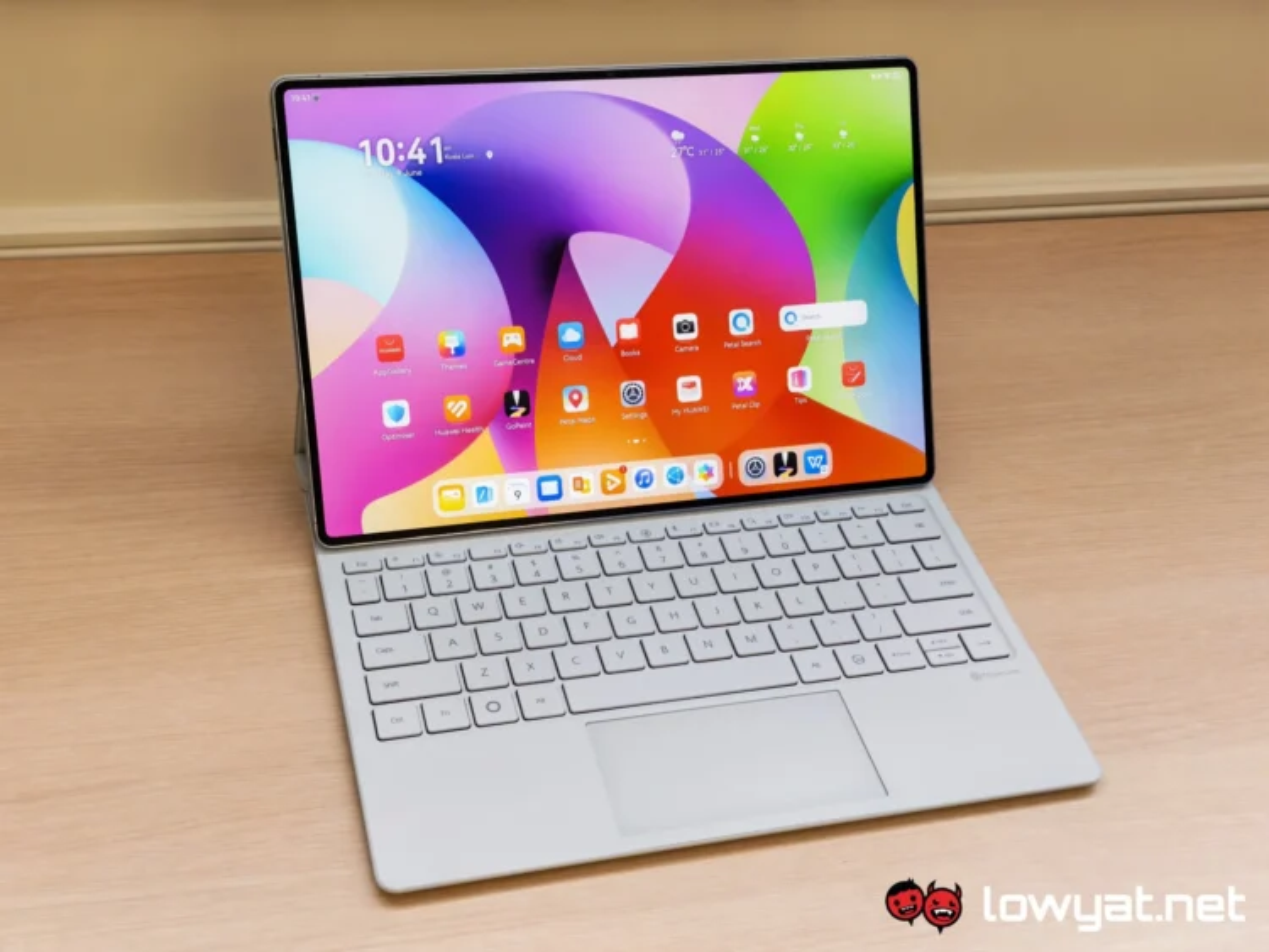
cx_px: 634
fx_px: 1687
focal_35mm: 46
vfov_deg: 31.5
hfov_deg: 41.2
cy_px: 476
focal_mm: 5.4
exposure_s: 1/60
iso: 200
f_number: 1.6
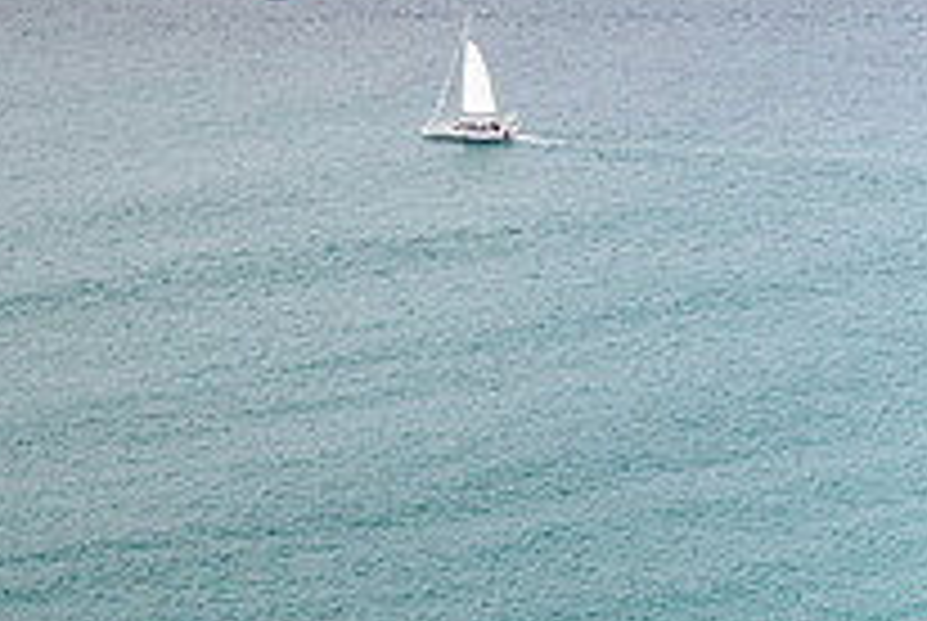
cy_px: -133
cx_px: -243
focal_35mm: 188
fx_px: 4848
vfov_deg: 7.3
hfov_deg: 10.7
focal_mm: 44
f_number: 4.5
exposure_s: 1/30
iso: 400
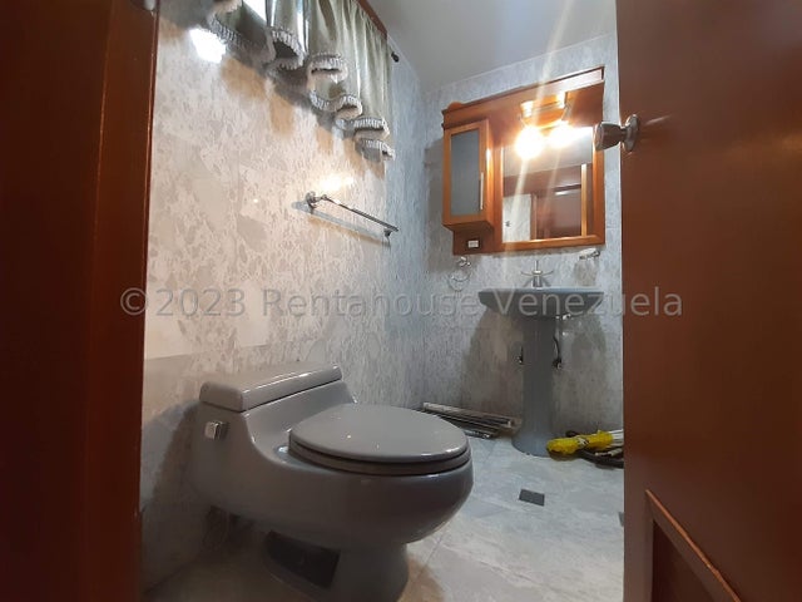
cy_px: 301
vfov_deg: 89.9
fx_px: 301
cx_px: 401
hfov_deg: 106.2
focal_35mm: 13
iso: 200
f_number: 2.2
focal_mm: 1.13
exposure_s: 1/24
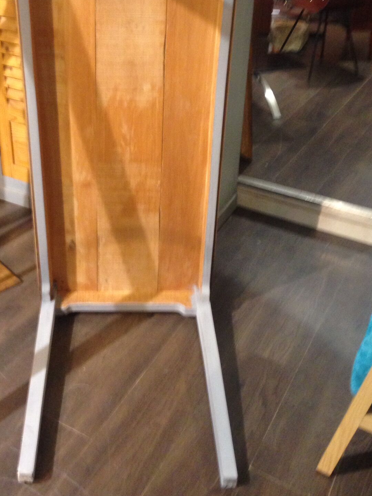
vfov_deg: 40.0
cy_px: 169
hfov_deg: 30.6
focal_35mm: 47
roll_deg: +0.3
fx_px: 674
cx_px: 116
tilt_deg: -27.3
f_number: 2.4
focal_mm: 4.12
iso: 320
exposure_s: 1/20
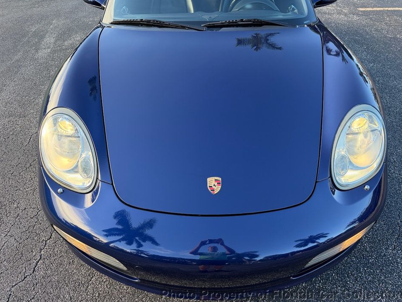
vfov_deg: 53.1
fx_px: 302
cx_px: 208
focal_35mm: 26
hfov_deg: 67.3
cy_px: 145
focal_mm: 6.76
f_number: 1.78
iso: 80
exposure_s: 1/180
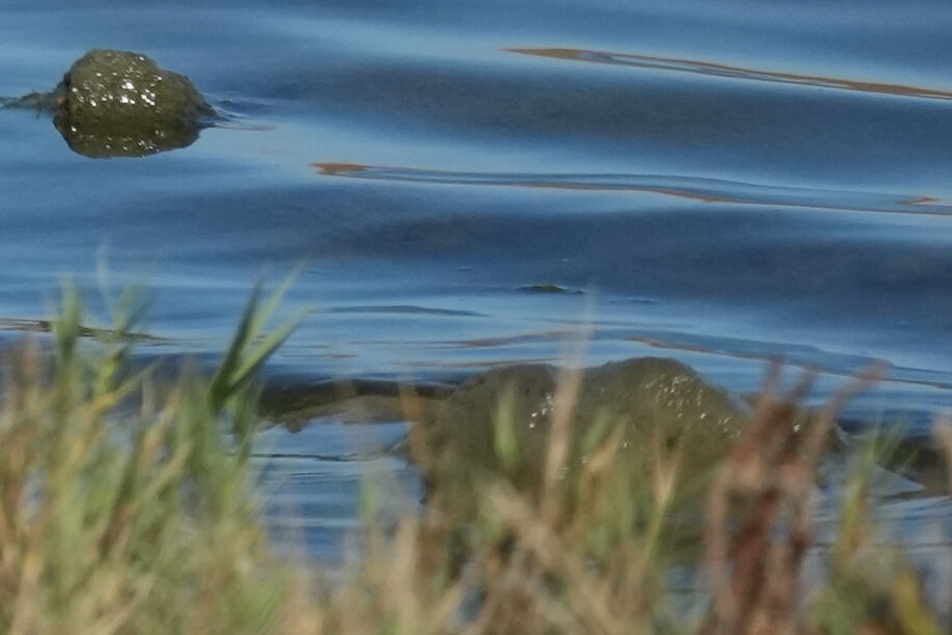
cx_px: -1095
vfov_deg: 0.3
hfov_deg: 0.5
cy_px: -644
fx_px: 105267
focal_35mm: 3981
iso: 640
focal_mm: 560
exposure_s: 1/3200
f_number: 6.3
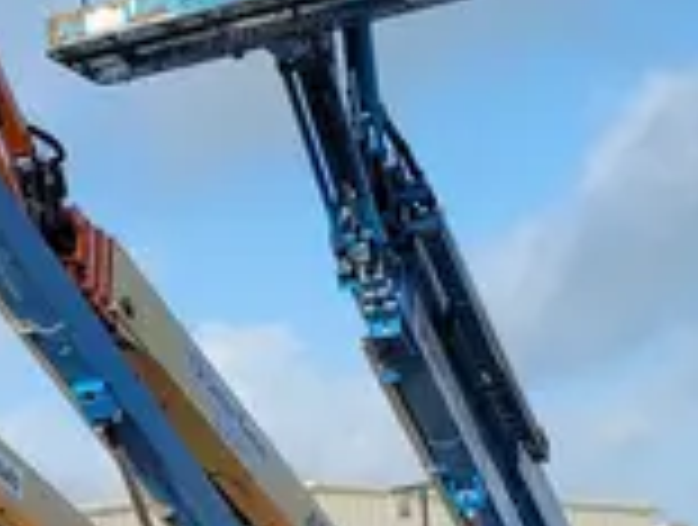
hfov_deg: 21.0
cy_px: 888
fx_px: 1859
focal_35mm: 92
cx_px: 144
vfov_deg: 14.5
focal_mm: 5.4
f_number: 1.8
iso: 40
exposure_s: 1/1391
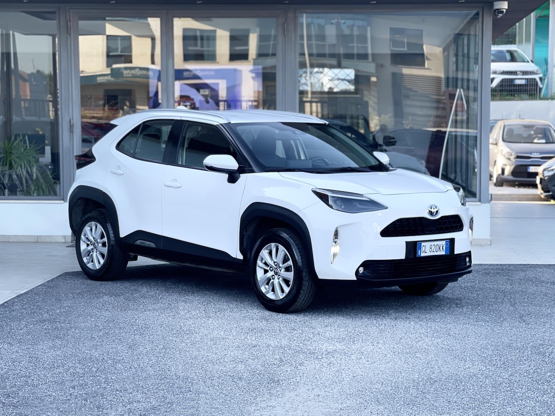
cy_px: 208
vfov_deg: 22.9
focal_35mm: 64
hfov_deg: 30.3
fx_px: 1026
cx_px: 278
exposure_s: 1/121
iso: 25
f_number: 2.2
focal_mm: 7.5
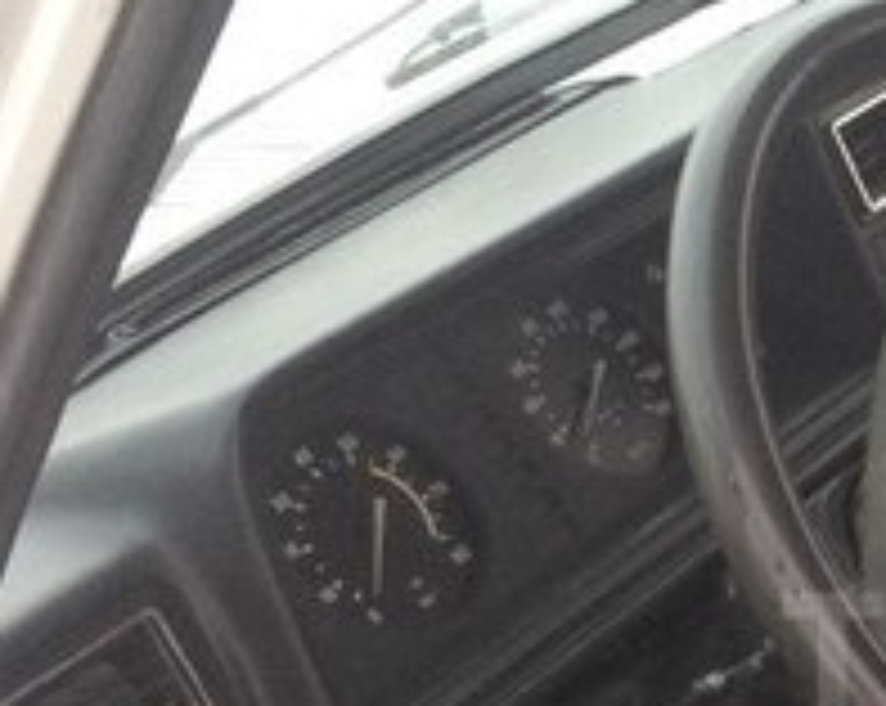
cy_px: 659
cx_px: 1241
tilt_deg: -31.3
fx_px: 2487
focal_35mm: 95
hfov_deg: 18.4
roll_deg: +3.6
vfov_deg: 15.9
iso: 80
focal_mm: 4.15
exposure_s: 1/33
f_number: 2.2
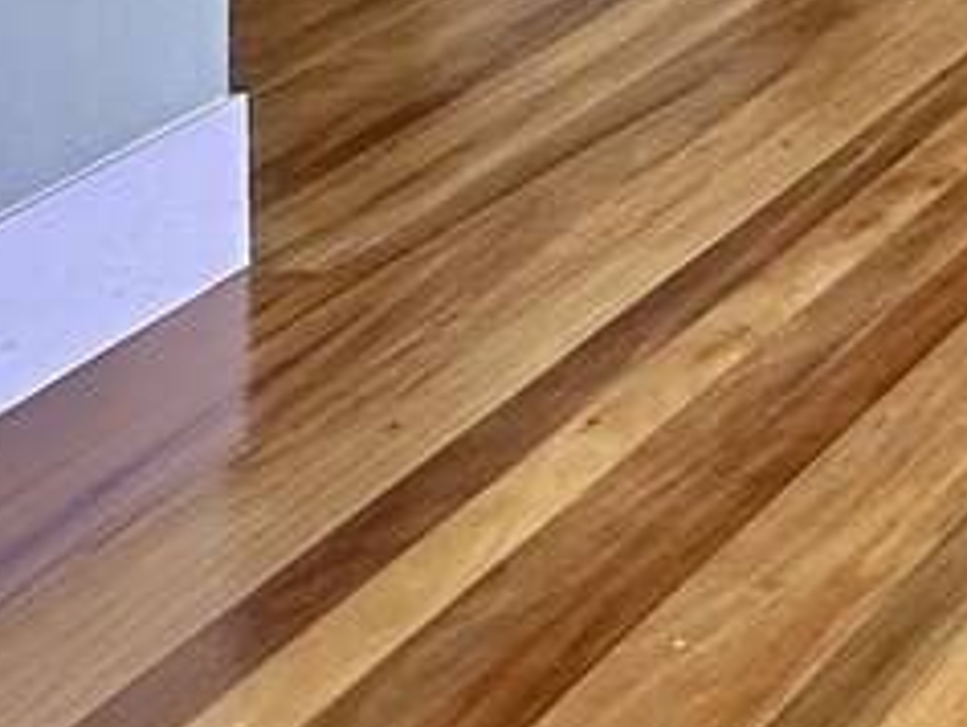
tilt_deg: -1.9
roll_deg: -0.3
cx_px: 2481
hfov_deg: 13.7
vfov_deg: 13.4
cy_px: -960
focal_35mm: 85
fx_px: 2376
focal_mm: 2.22
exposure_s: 1/136
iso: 40
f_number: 2.2
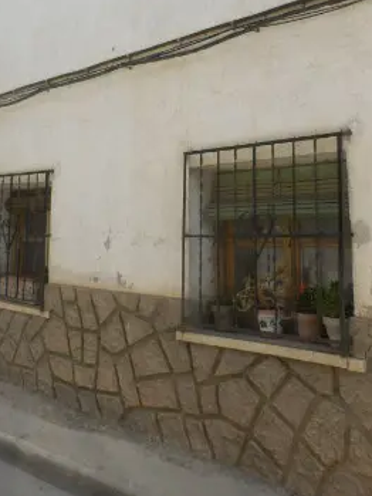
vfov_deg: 41.8
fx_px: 630
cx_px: 158
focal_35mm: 44
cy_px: 129
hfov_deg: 32.8
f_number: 3
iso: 80
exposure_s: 1/250
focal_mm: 4.2
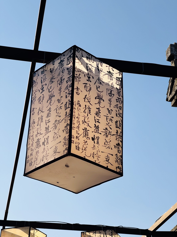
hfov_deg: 19.1
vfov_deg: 25.3
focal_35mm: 77
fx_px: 525
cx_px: 88
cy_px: 118
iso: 25
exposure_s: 1/1277
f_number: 2.8
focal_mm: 9
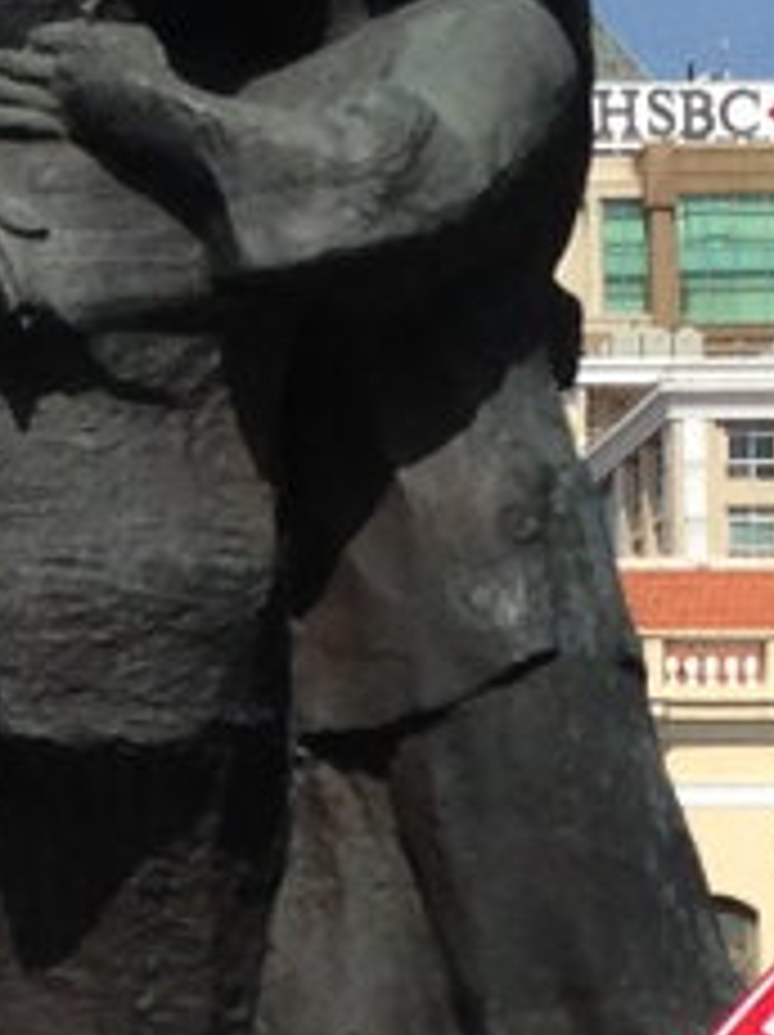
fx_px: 6870
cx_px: -675
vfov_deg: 8.5
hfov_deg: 6.3
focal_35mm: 230
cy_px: 1130
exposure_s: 1/2584
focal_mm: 4.12
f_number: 2.4
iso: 50
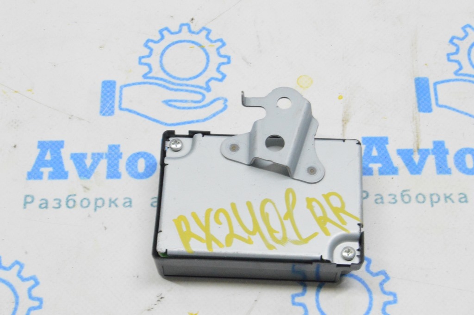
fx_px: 987
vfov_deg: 18.2
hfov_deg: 27.0
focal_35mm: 75
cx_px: 237
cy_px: 158
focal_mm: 50
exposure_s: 1/20
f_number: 20
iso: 6400
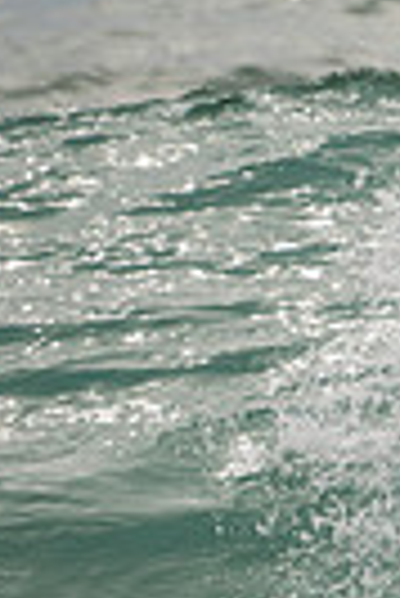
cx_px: 1164
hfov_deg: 0.8
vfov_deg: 1.2
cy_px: 223
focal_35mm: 1702
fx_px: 28291
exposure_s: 1/2000
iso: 250
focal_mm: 390
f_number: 5.6
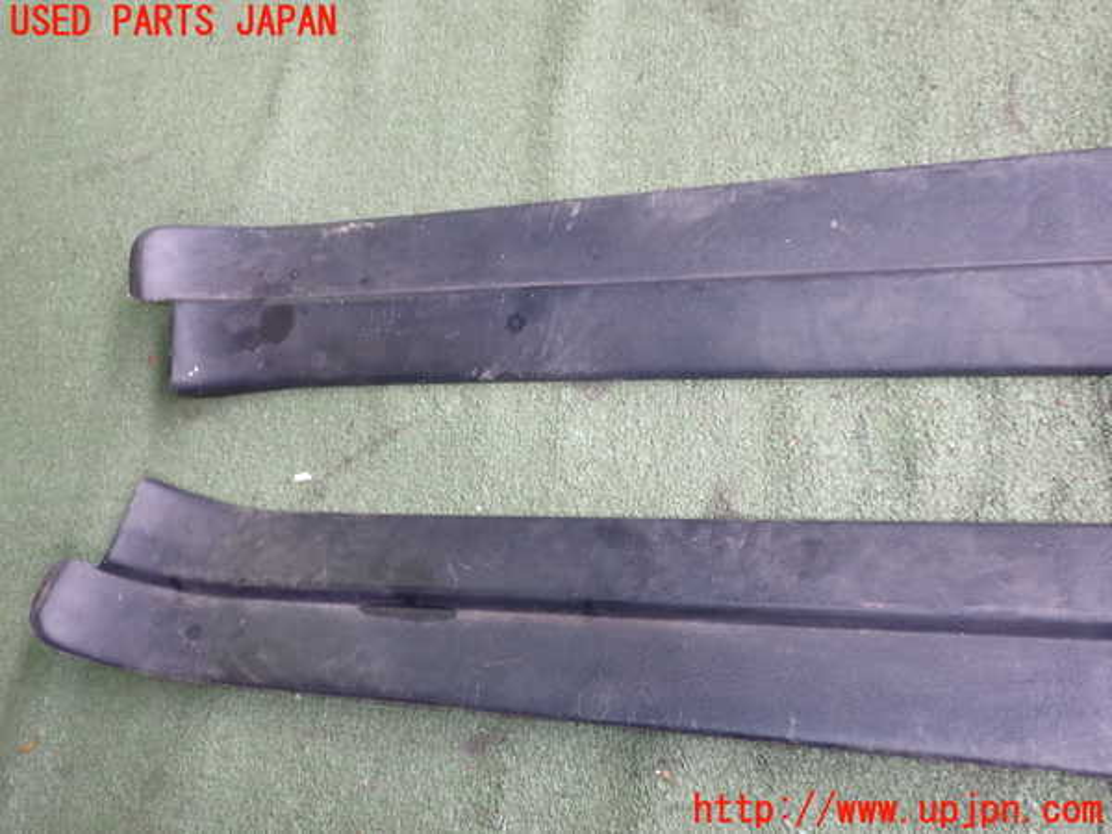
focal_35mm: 30
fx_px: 964
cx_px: 556
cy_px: 417
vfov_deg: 46.8
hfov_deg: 60.0
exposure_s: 1/30
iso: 200
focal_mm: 5.4
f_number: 2.3
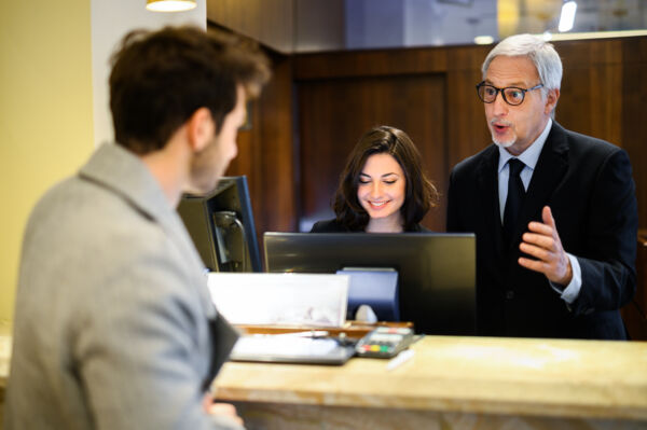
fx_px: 898
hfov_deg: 39.6
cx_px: 324
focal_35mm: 50
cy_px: 215
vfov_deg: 26.9
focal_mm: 50
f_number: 1.4
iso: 400
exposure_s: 1/40
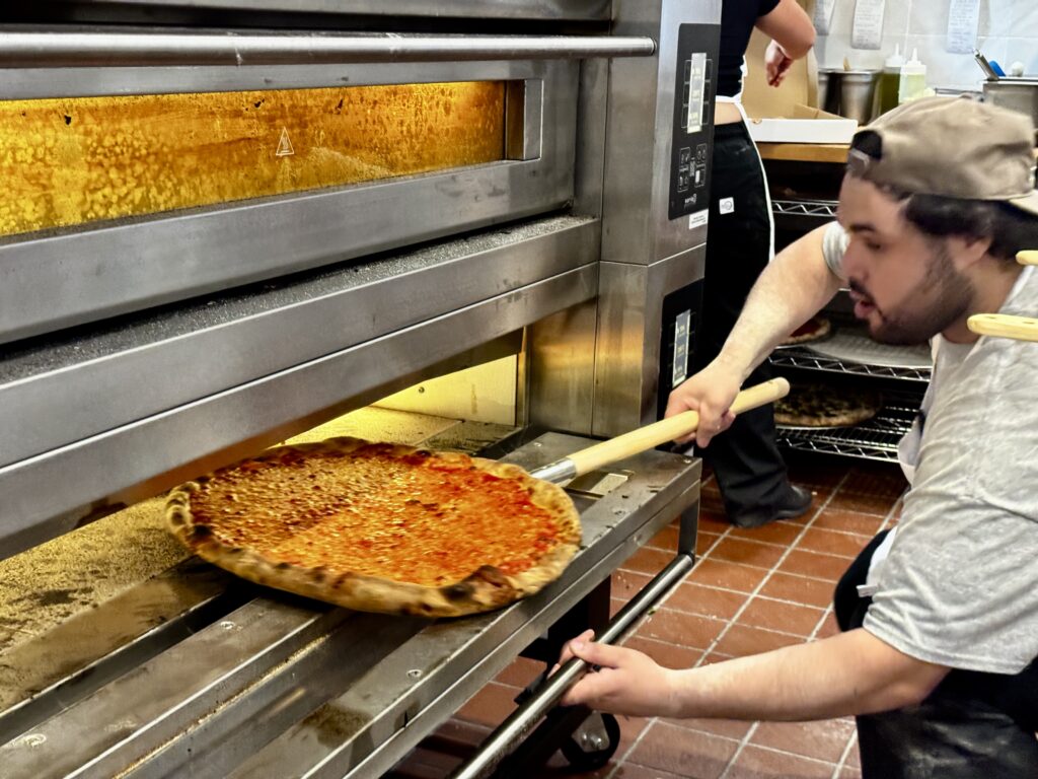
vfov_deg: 30.3
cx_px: 519
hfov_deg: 39.7
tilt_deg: -14.8
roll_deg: -2.9
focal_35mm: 48
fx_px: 1439
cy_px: 390
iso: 400
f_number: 1.78
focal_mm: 6.76
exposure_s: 1/30
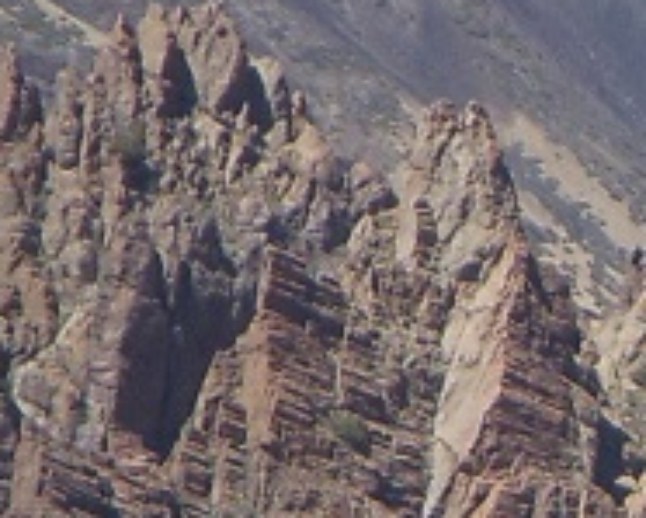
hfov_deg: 2.7
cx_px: 1396
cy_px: 740
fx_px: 13754
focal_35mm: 719
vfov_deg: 2.2
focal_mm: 18.9
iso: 100
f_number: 4.2
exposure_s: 1/800
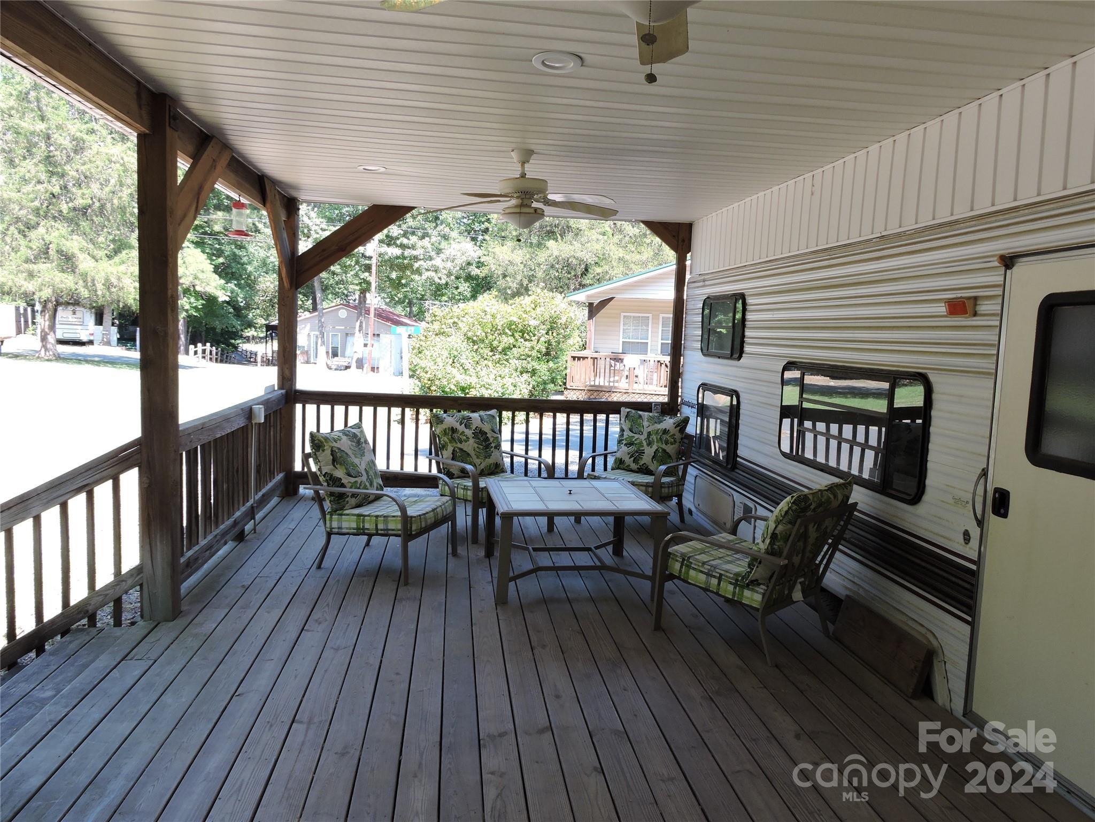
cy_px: 411
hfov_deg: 71.6
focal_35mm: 24
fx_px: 759
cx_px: 548
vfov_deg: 56.8
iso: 100
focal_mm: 4.3
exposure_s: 1/80
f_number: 3.8
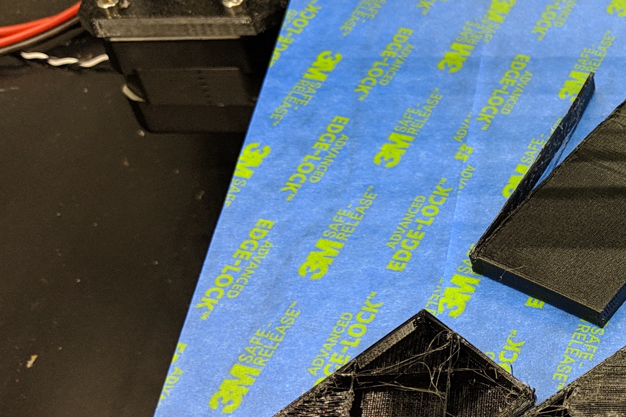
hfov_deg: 25.6
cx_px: 768
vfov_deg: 19.4
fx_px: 1217
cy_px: 287
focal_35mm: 70
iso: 217
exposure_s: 1/120
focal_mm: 4.44
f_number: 1.8
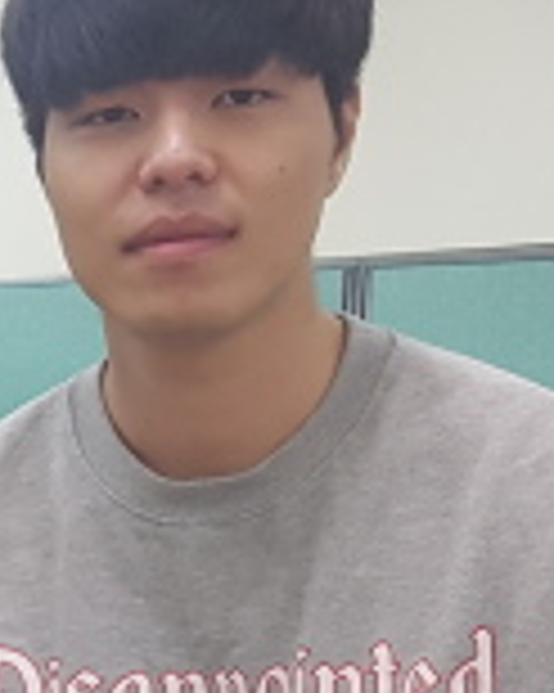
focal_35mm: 107
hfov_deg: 13.0
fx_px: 2195
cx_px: -441
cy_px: 610
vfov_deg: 17.7
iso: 125
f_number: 1.7
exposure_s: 1/60
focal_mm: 4.2
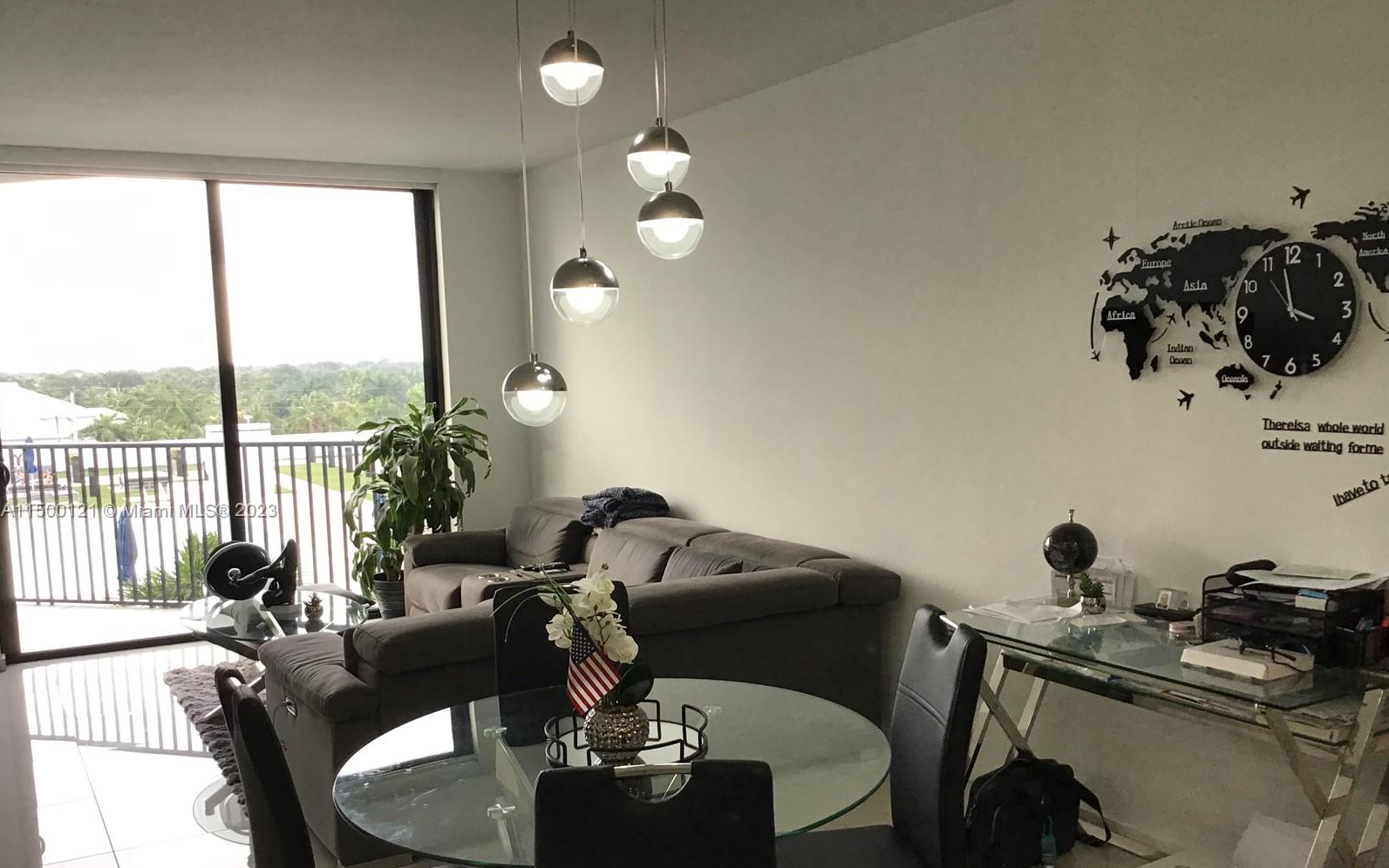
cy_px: 512
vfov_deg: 38.2
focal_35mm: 33
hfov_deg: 58.1
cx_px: 695
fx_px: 1249
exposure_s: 1/40
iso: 25
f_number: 2.4
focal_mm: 3.3
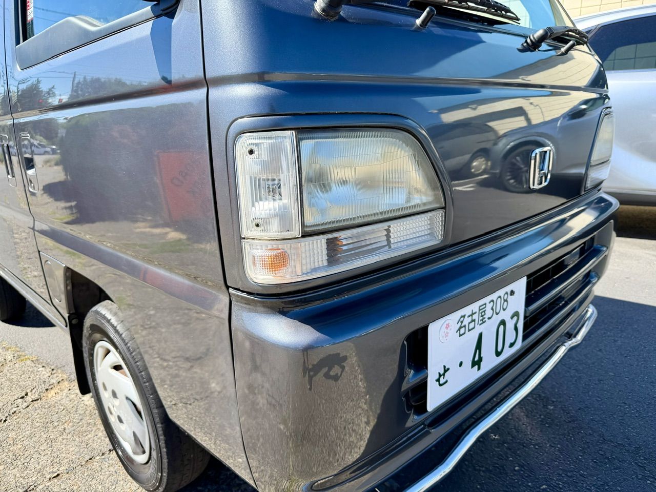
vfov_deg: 56.8
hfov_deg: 71.6
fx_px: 455
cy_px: 246
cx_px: 328
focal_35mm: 24
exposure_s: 1/1361
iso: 80
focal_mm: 6.76
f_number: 1.78
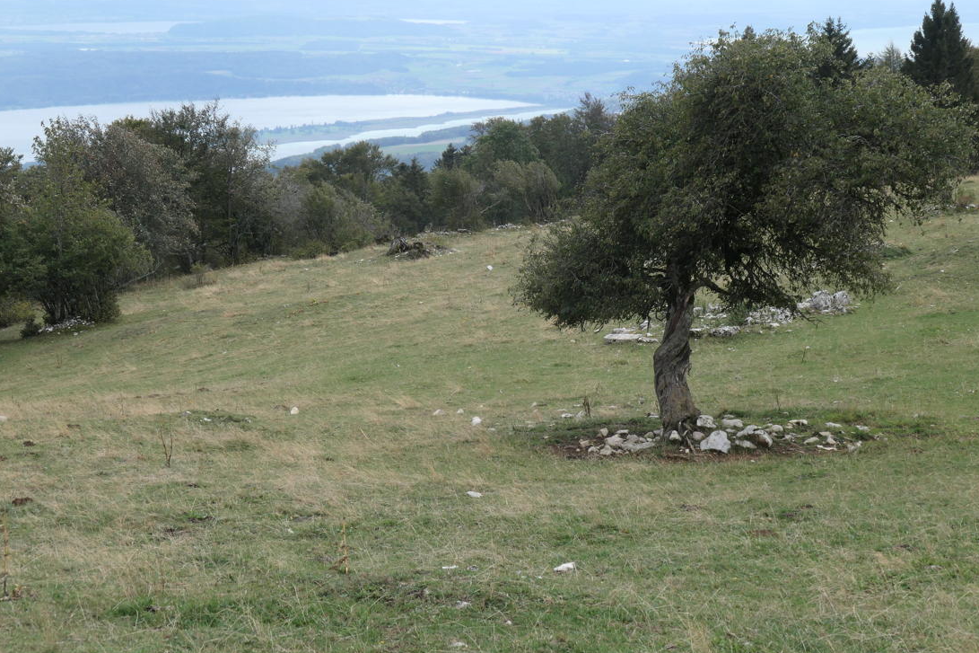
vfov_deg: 20.5
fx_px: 1794
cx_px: 541
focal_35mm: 66
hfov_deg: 30.5
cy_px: 220
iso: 200
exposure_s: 1/800
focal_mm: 17.6
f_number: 4.2
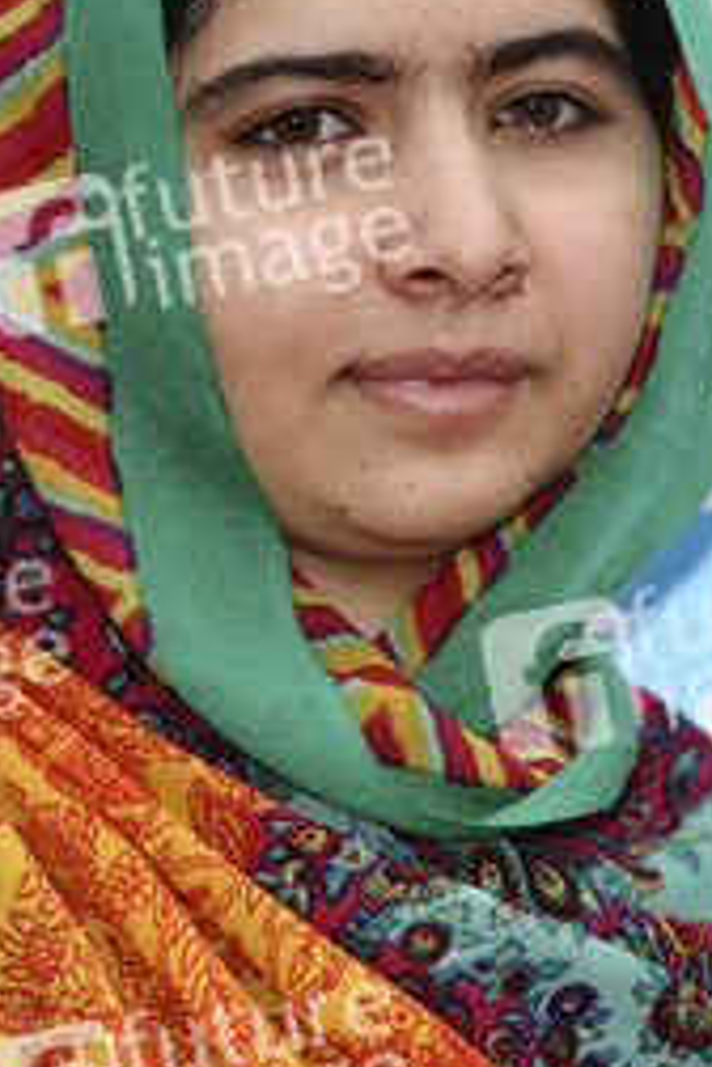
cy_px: 449
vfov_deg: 6.0
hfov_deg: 4.0
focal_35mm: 345
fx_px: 10228
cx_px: 316
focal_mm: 145
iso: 320
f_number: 4
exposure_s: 1/250
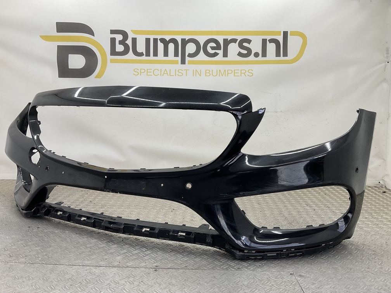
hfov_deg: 61.7
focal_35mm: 29
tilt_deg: -8.4
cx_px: 196
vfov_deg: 48.2
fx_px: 328
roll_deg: -2.1
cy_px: 146
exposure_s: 1/120
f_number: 1.8
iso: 25
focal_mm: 3
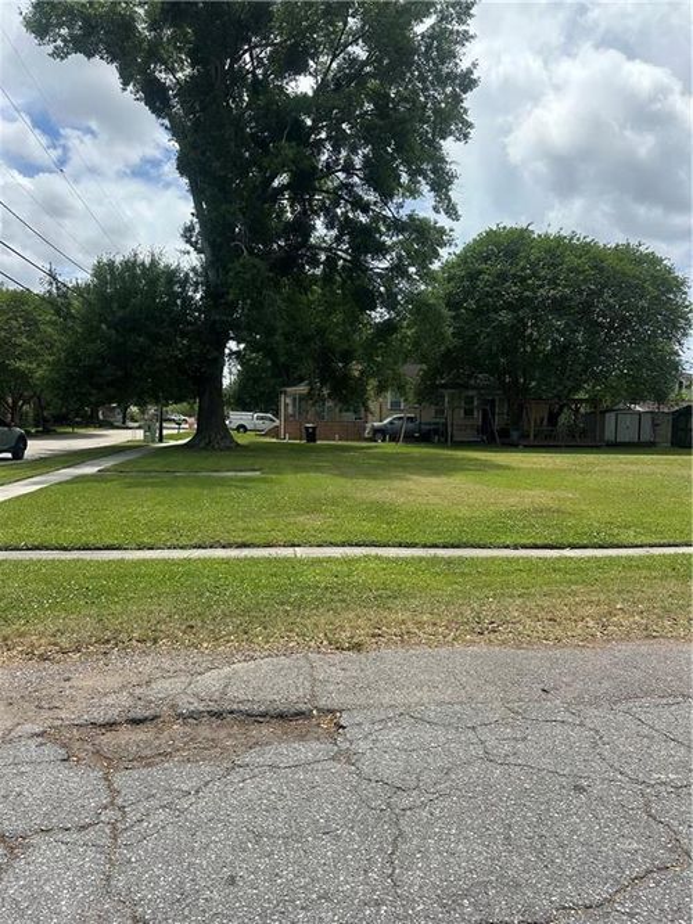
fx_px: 641
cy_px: 462
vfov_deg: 71.6
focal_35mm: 24
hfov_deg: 56.8
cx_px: 346
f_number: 1.78
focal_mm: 6.86
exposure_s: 1/4762
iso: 80
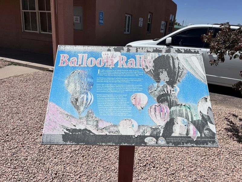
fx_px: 182
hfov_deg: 67.3
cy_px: 91
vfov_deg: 53.1
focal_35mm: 26
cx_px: 121
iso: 50
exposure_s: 1/8403
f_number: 1.6
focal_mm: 5.1
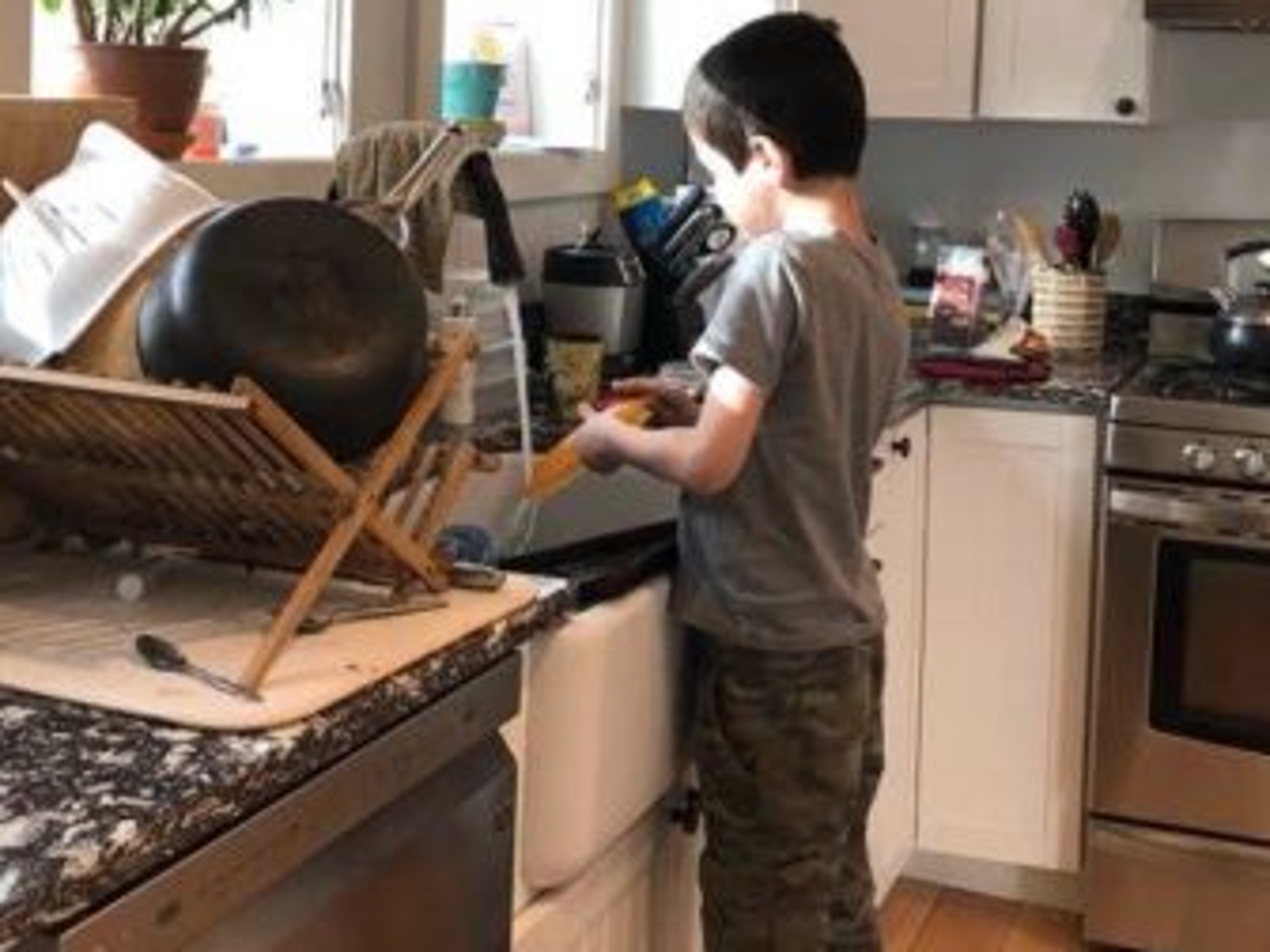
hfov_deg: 38.2
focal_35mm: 50
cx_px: 680
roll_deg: -2.0
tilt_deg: -3.2
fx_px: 1834
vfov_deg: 28.6
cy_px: 230
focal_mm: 3.99
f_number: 1.8
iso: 40
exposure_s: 1/30
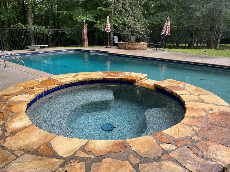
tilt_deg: -17.8
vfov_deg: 53.1
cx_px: 115
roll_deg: -1.6
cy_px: 86
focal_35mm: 26
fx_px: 173
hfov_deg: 67.3
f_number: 1.6
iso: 32
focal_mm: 4.2
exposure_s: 1/275
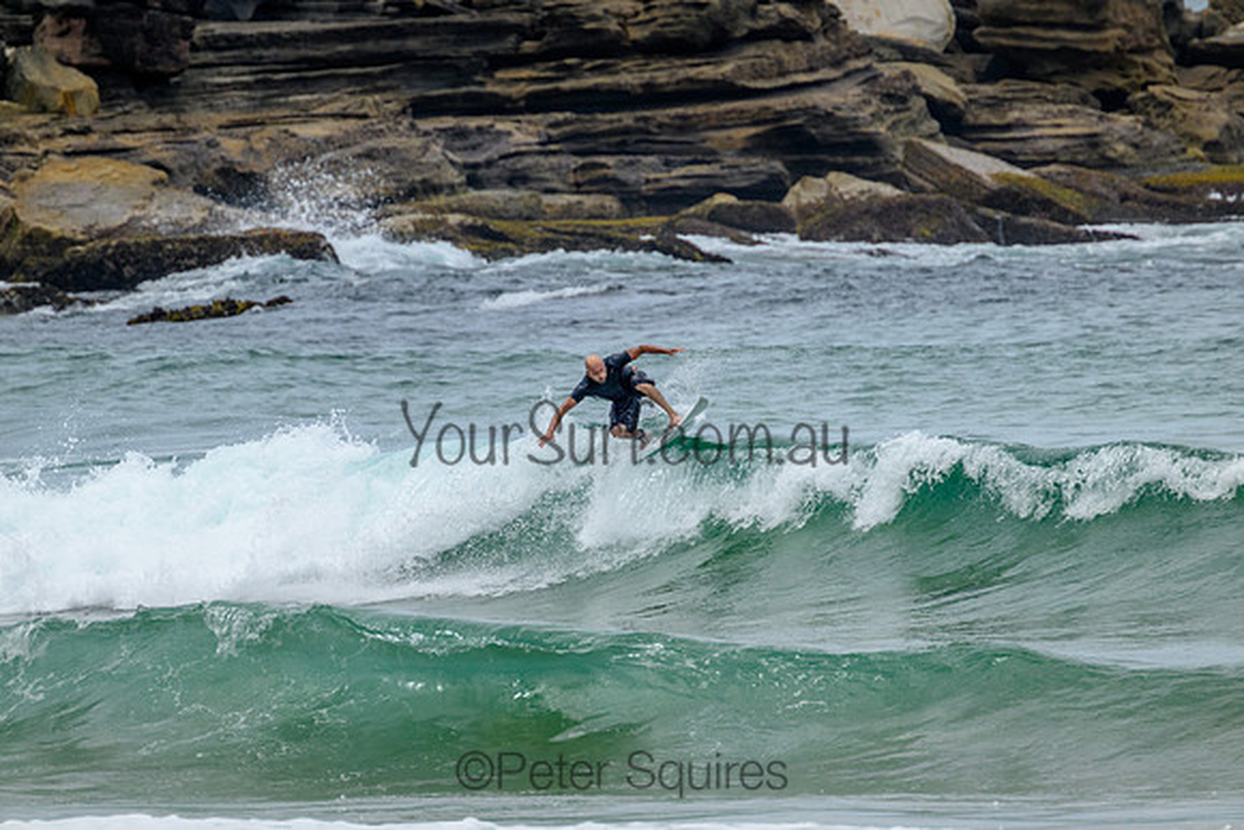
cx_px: 622
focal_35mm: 800
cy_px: 415
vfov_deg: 1.7
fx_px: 27650
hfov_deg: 2.6
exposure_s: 1/2000
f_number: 11
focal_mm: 800
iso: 900
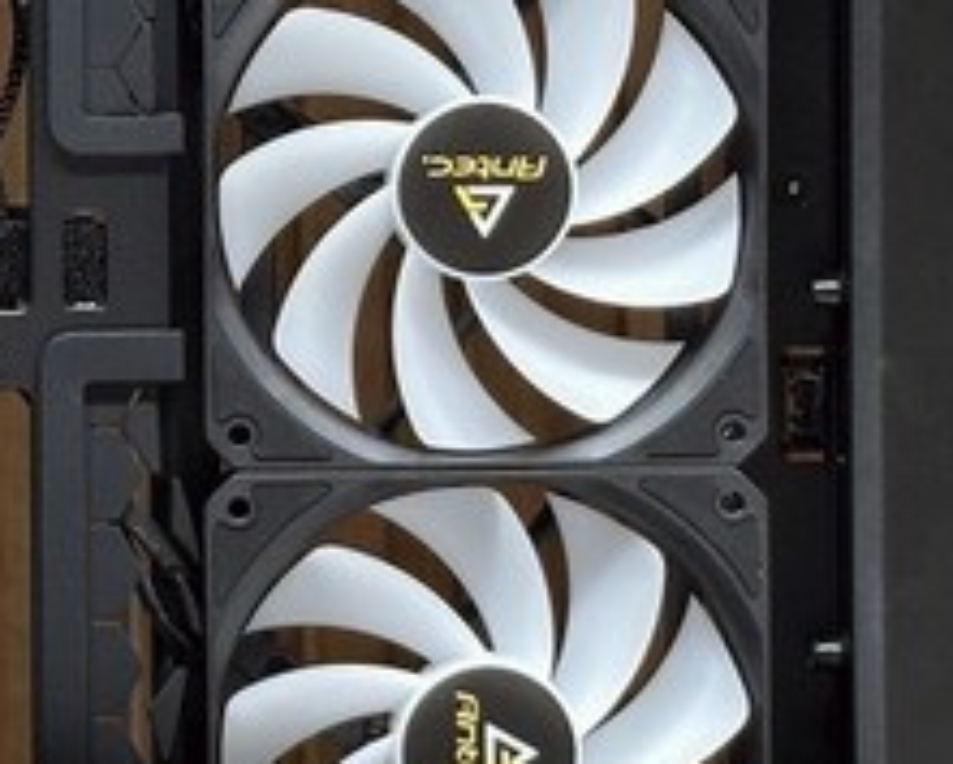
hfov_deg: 11.5
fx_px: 4656
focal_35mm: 165
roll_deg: -0.3
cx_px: -91
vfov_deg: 9.4
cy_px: 227
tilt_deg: -0.8
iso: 160
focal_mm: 6.86
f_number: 1.78
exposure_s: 1/60
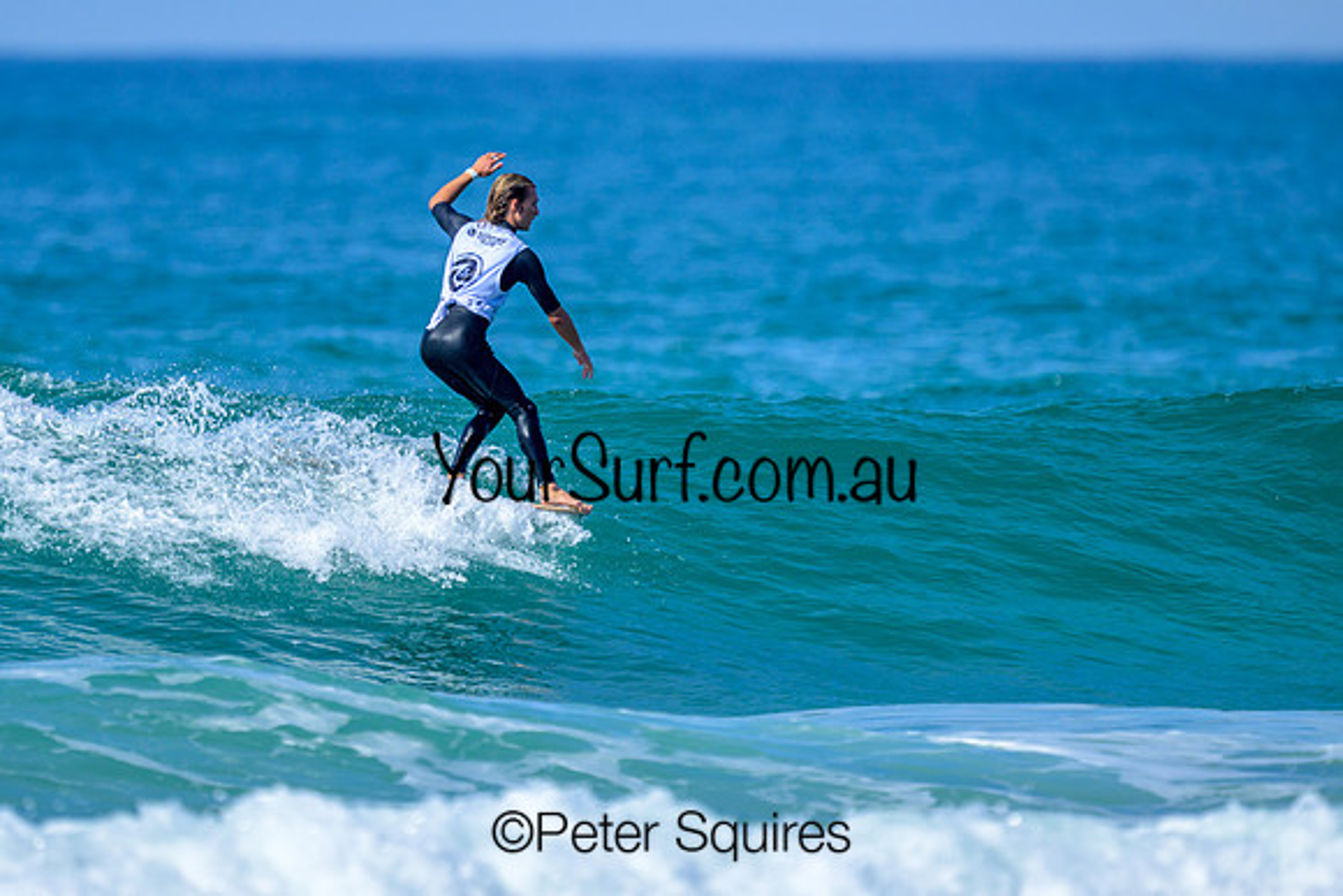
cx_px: 487
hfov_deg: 1.9
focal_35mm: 1100
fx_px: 41043
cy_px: 381
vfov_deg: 1.3
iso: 280
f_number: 6.3
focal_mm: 800
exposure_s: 1/2000
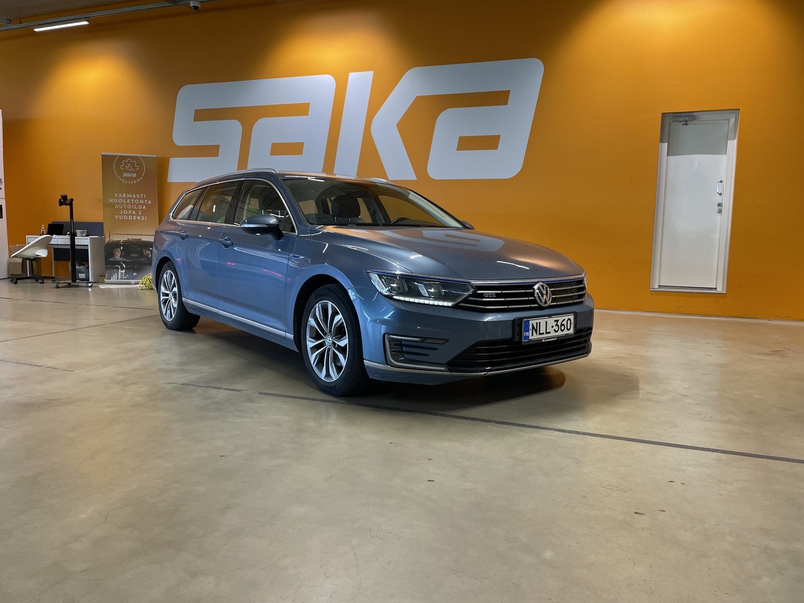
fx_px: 604
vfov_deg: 53.1
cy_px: 302
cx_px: 402
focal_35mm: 26
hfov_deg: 67.3
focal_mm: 4.2
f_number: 1.6
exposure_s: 1/121
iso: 125
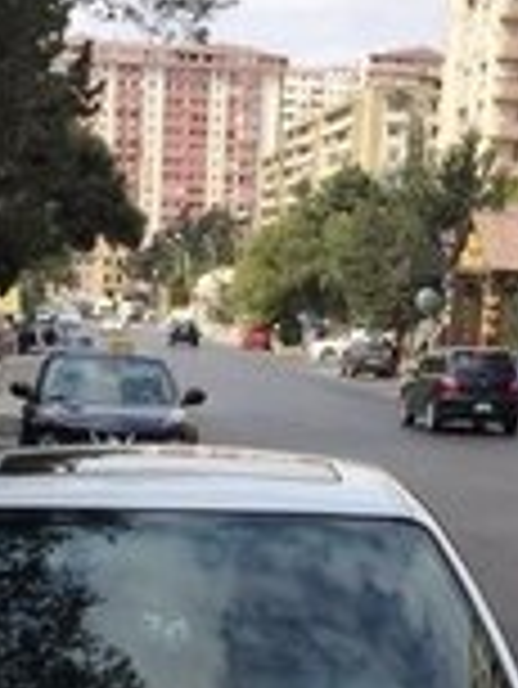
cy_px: 922
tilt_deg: -18.1
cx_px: 225
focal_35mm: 94
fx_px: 1873
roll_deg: -2.3
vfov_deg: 19.1
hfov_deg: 15.7
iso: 32
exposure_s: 1/1412
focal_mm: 4.15
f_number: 2.2
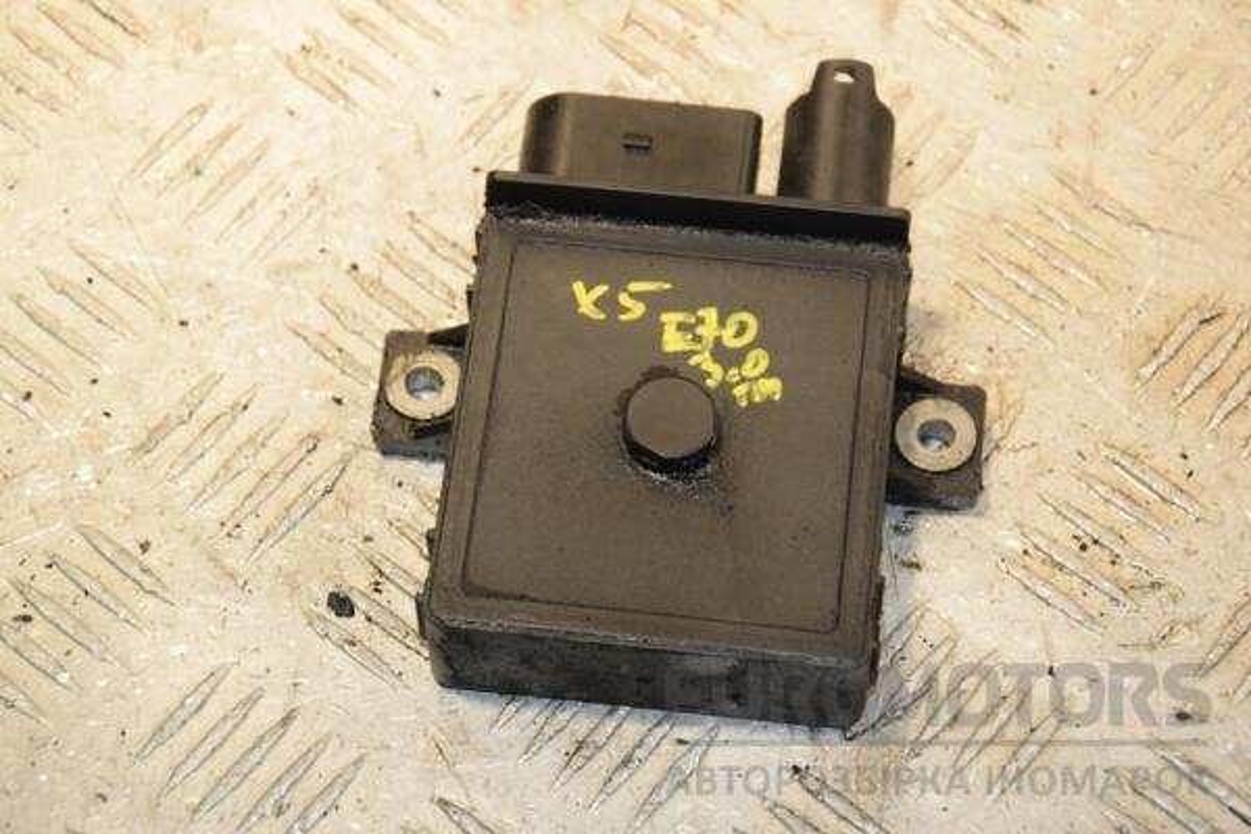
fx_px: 3440
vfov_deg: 13.8
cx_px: 626
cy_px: 417
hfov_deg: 20.6
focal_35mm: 99
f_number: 6.3
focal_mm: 66
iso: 800
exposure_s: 1/200
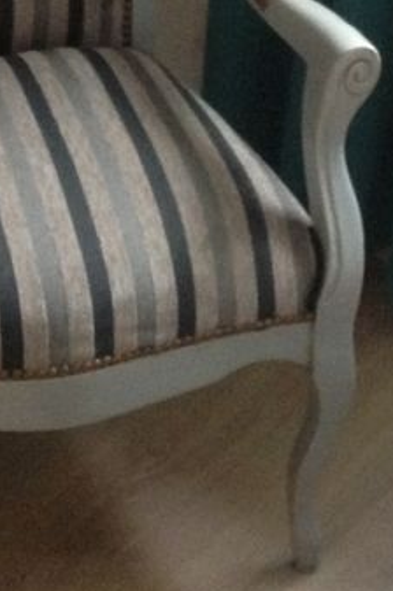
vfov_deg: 18.6
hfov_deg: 12.6
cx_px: 75
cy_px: 34
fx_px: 1772
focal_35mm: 108
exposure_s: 1/15
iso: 400
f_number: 2.4
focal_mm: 4.28
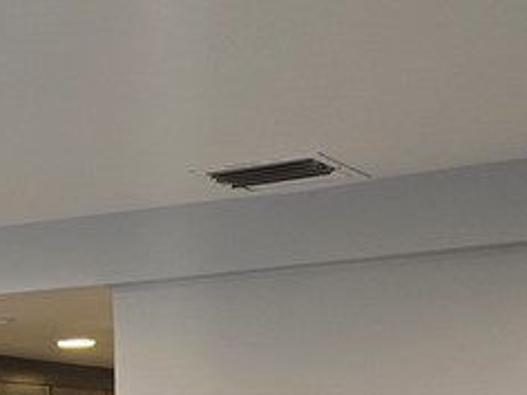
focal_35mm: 100
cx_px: 60
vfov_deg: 12.7
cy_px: 821
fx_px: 1522
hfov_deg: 19.3
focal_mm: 6.3
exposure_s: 1/120
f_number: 1.7
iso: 320
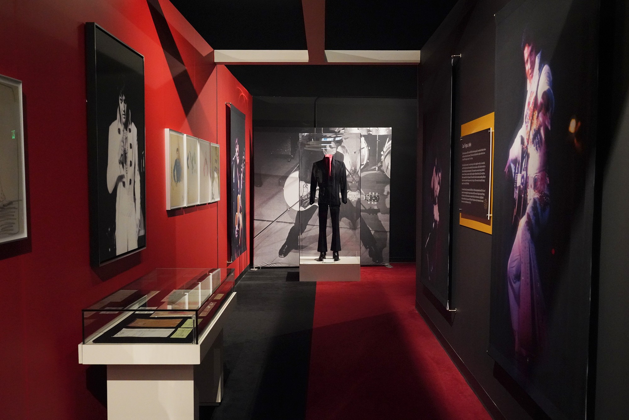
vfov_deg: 36.9
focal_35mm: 36
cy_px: 210
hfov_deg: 53.1
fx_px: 629
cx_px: 314
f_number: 5.6
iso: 8000
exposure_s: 1/100
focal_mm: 36
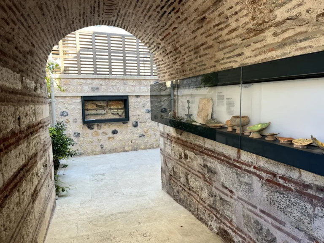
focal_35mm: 26
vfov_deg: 53.1
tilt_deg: -5.6
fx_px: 243
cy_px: 122
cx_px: 162
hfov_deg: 67.3
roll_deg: +0.4
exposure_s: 1/188
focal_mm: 5.1
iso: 50
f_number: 1.6
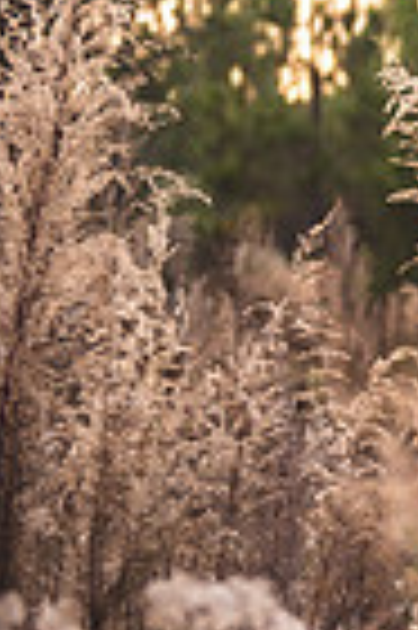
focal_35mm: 240
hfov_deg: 5.4
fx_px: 4190
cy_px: 155
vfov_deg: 8.6
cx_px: 1250
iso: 200
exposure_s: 1/160
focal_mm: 58
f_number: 2.8
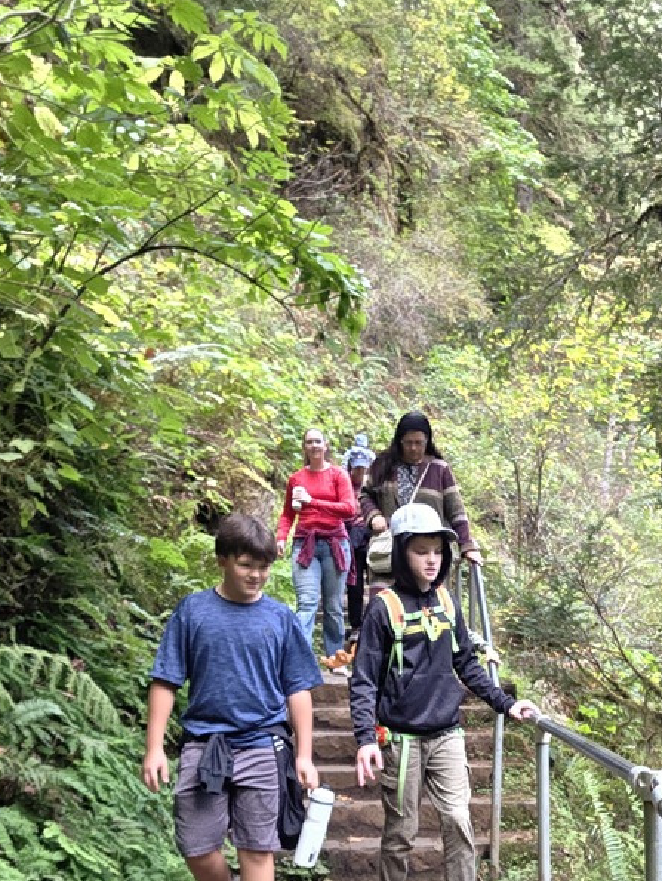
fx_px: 1095
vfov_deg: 41.7
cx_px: 499
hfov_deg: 33.0
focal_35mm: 43
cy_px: 718
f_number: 2.2
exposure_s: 1/120
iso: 125
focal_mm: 3.3
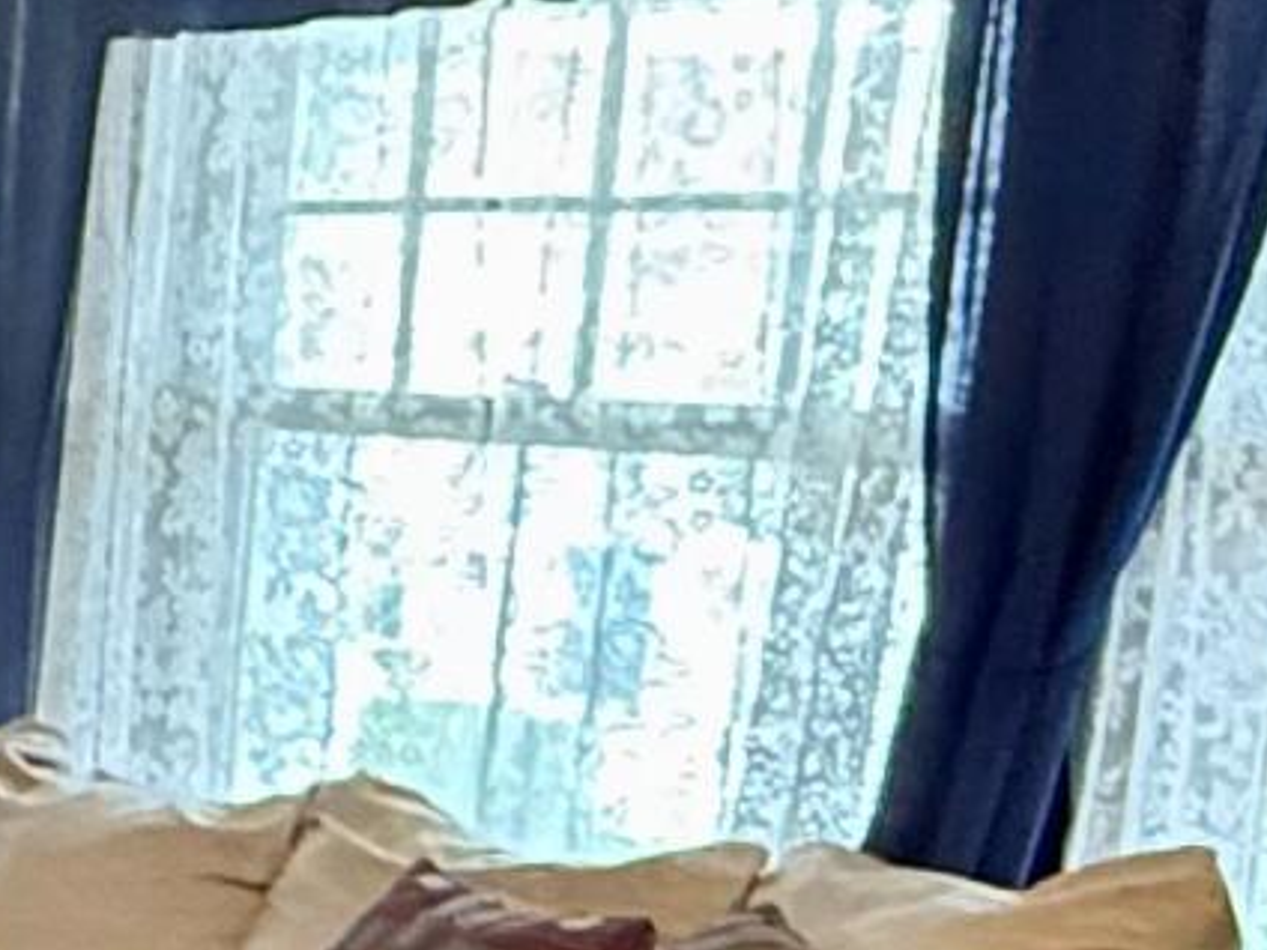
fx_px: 3624
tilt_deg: -7.4
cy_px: 872
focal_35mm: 99
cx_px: -1103
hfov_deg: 16.3
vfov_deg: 14.8
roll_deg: -1.3
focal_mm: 2.22
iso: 640
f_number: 2.2
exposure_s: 1/60
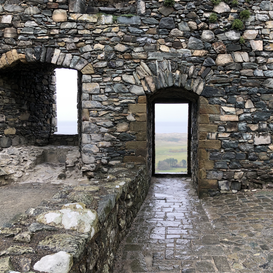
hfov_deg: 48.0
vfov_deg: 48.5
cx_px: 171
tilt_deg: -3.2
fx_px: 303
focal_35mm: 34
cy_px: 136
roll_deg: -0.8
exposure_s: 1/146
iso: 20
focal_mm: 3.99
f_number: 1.8
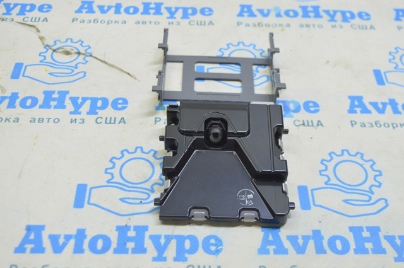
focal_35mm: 51
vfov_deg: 26.4
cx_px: 202
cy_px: 134
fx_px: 572
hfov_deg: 38.9
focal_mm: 34
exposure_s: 1/20
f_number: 5.6
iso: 400
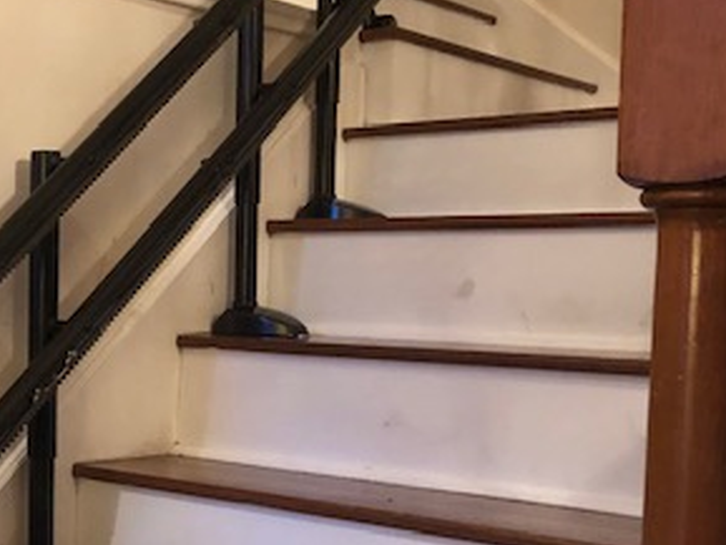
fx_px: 1301
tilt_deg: -4.0
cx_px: -25
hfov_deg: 28.9
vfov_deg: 23.6
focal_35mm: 62
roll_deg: +0.1
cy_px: 329
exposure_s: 1/6
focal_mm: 3.99
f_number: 1.8
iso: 80
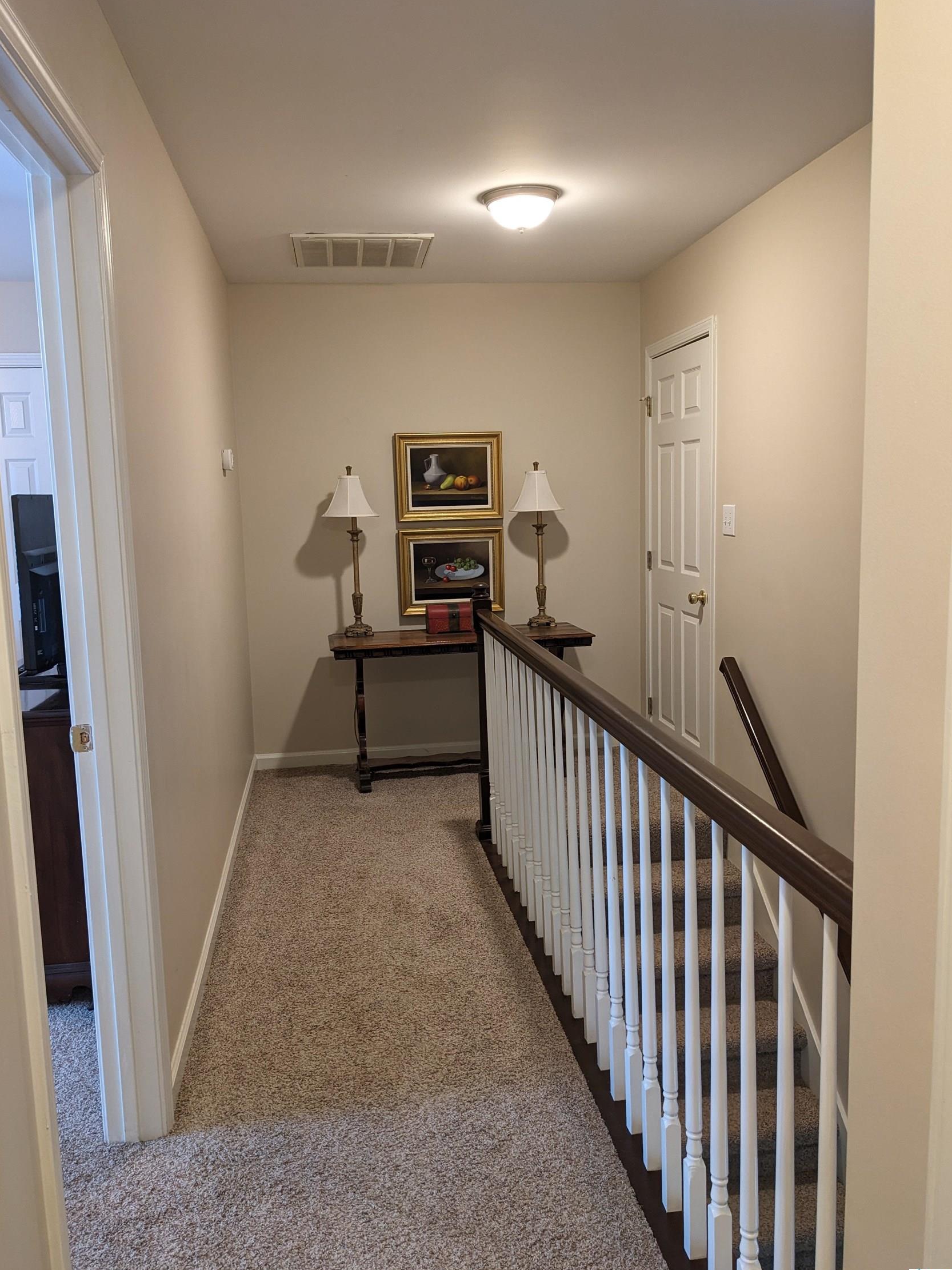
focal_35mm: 28
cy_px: 637
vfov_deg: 63.4
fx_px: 1027
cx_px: 484
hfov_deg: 49.7
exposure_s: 1/24
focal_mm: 4.38
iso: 87
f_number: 1.73
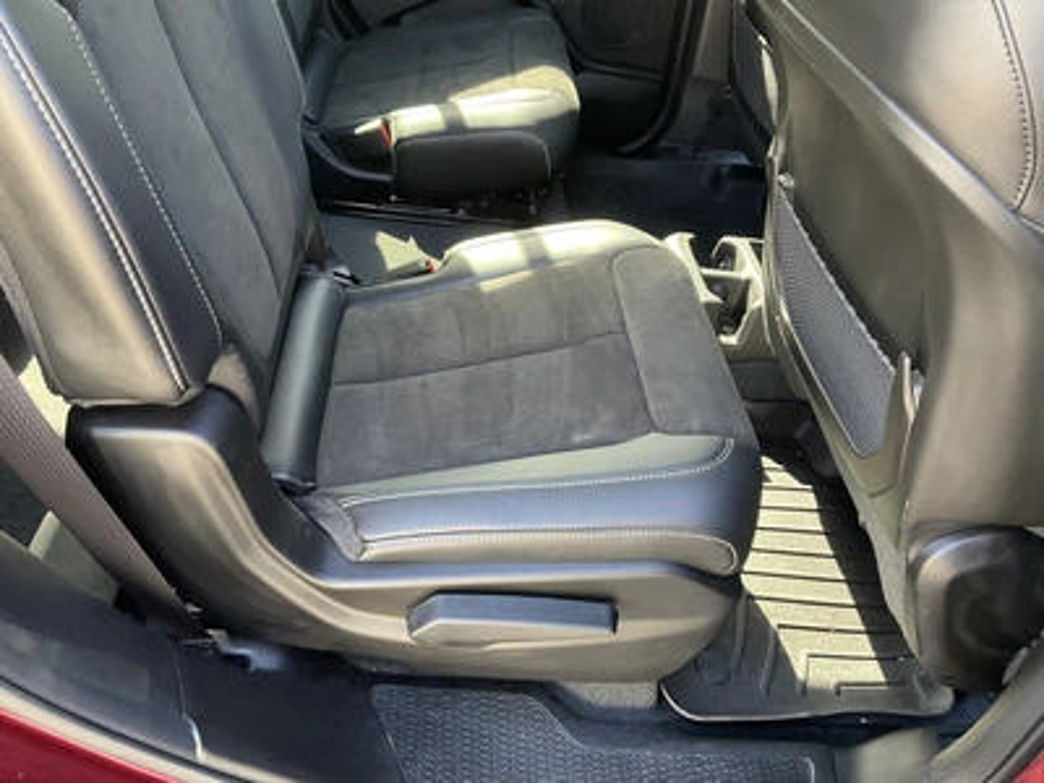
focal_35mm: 29
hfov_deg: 61.7
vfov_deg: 48.2
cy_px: 392
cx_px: 522
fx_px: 875
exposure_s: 1/60
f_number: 1.8
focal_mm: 3
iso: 100
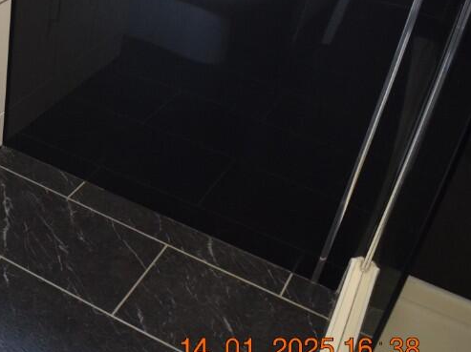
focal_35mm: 54
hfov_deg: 33.2
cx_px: 22
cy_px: 71
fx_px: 734
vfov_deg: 26.5
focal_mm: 18
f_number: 3.5
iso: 1600
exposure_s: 1/60
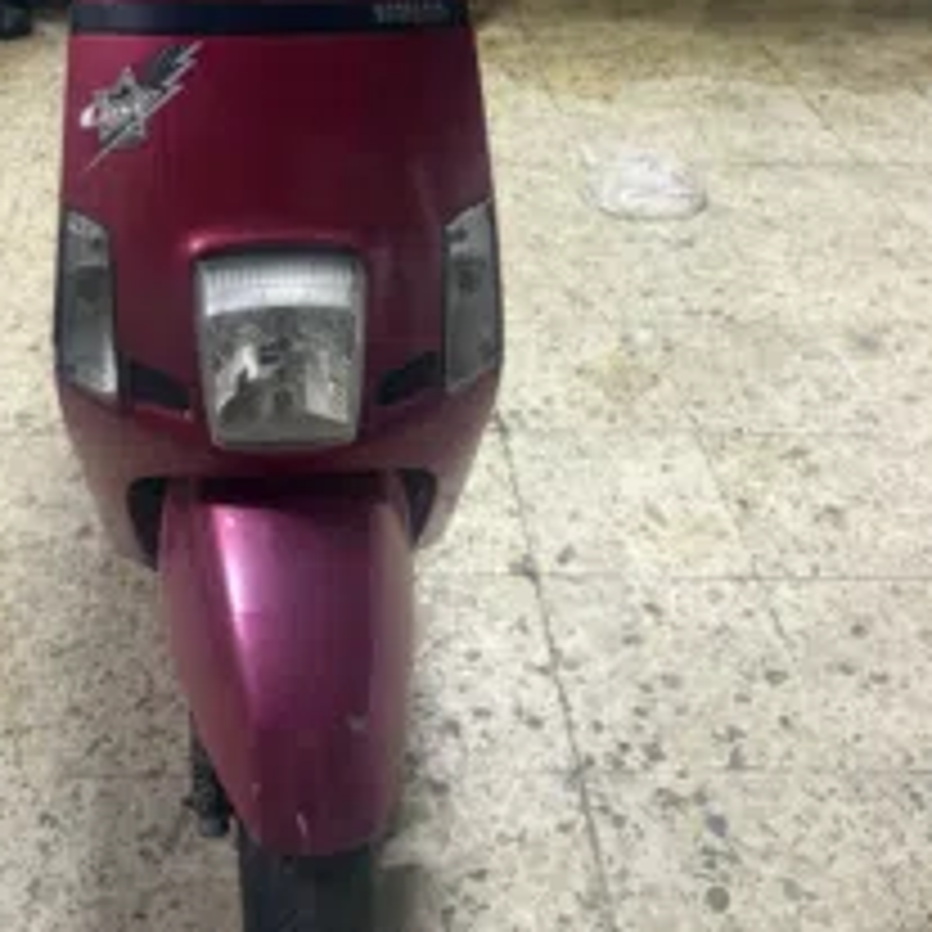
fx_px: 1249
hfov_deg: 40.5
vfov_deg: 39.7
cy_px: 225
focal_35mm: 41
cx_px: 324
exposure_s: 1/50
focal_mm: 6.76
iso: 400
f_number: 1.78
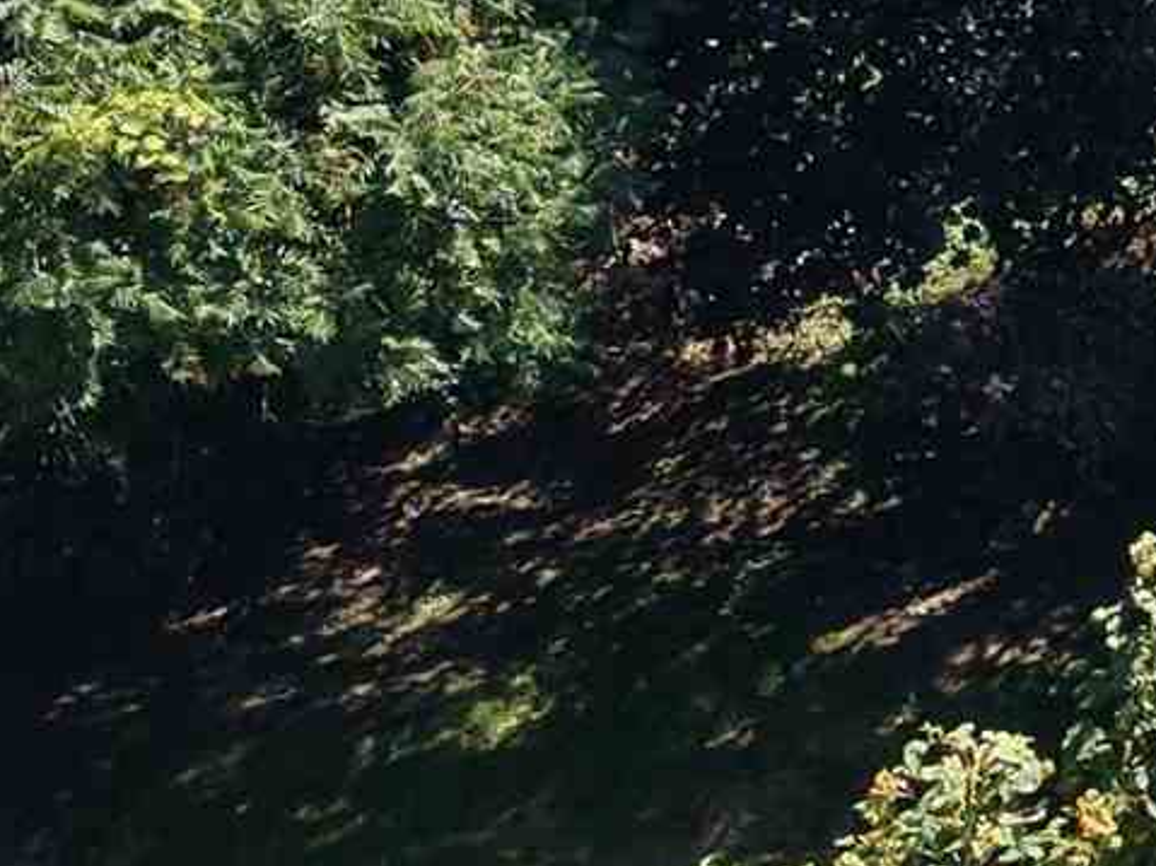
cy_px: -697
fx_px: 5142
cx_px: 2505
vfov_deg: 9.2
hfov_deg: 11.3
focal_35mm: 154
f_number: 1.8
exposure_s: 1/5000
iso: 400
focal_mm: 8.67
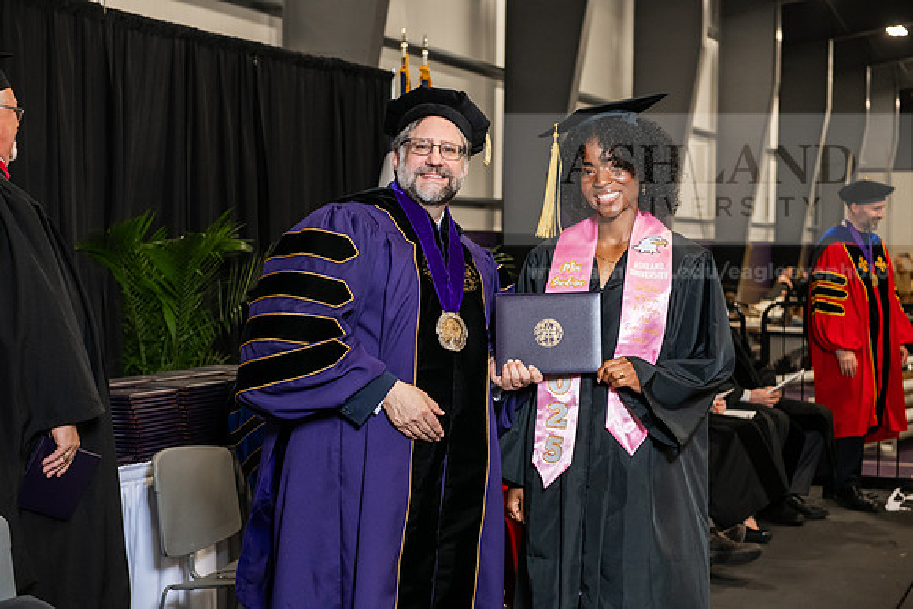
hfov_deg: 30.5
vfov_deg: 20.6
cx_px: 456
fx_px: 1674
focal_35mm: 66
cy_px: 304
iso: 2500
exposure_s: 1/200
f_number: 5
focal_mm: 66
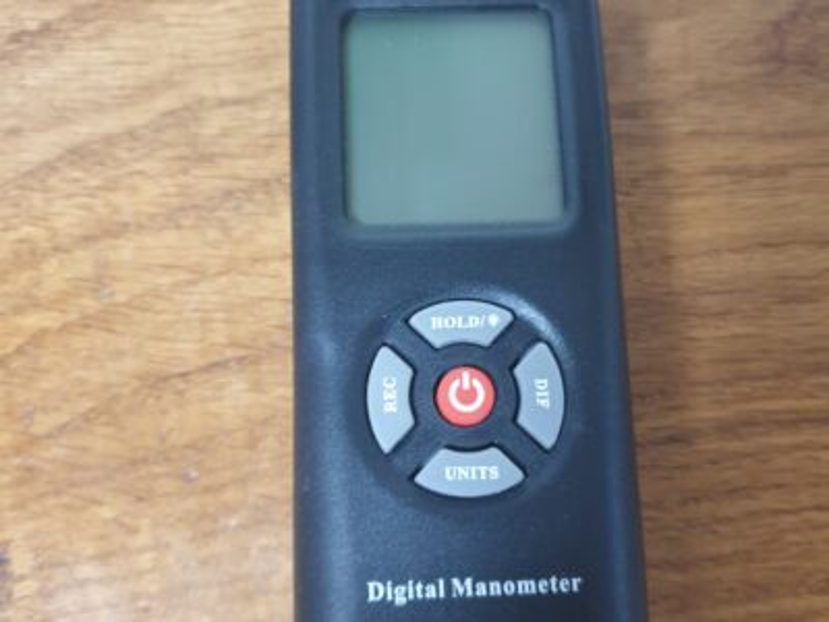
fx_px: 623
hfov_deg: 67.3
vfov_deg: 53.1
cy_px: 311
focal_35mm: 26
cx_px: 414
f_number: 1.5
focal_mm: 4.3
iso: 250
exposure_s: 1/17
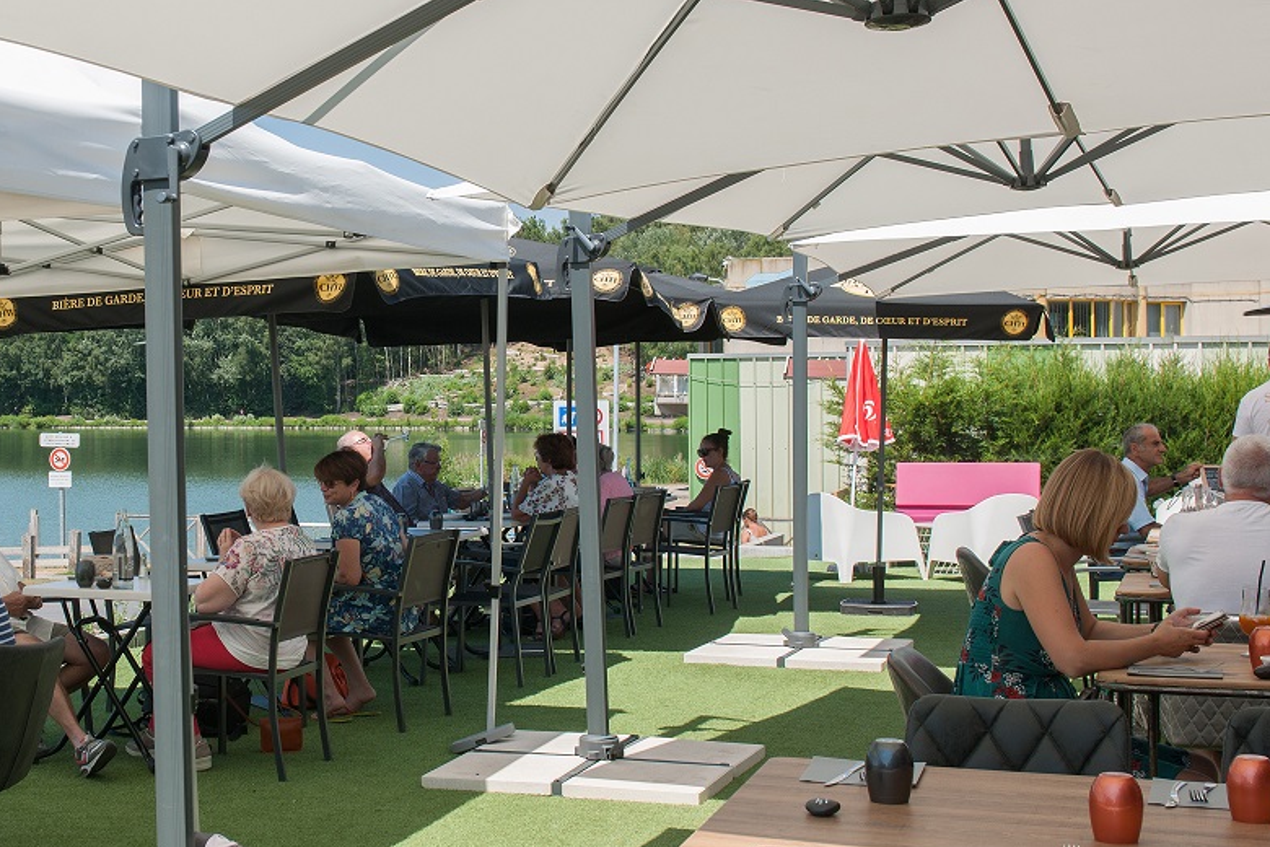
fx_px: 2081
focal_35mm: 59
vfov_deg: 23.0
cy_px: 384
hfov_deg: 33.4
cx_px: 361
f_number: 7.1
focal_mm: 31
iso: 100
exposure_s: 1/200
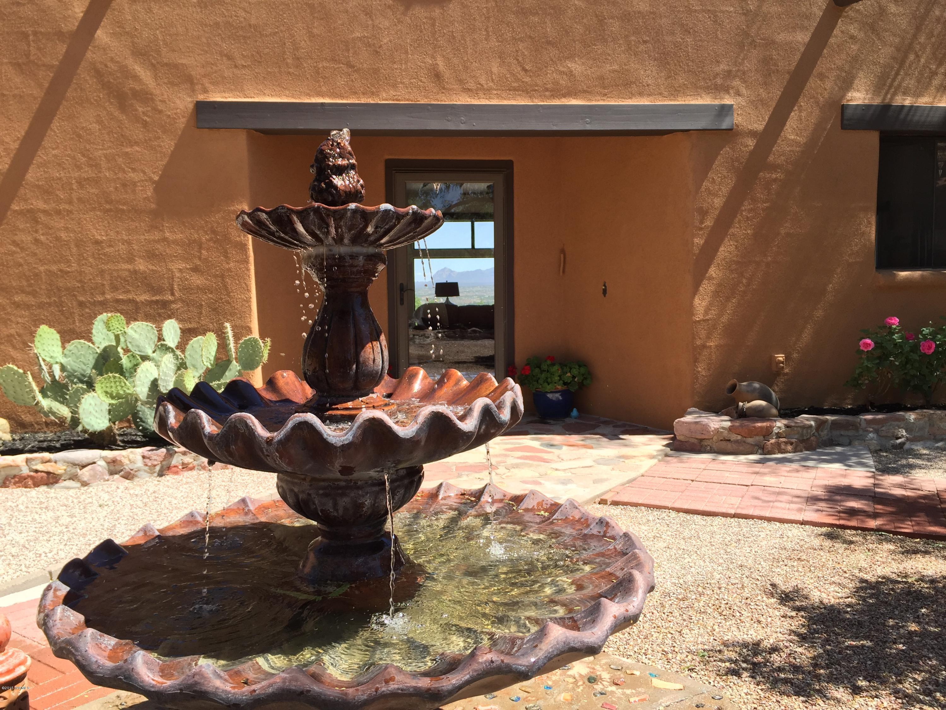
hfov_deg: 61.7
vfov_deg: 48.2
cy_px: 355
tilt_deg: -5.3
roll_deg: +0.0
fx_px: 793
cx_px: 473
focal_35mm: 29
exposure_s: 1/670
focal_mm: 4.15
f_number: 2.2
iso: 32
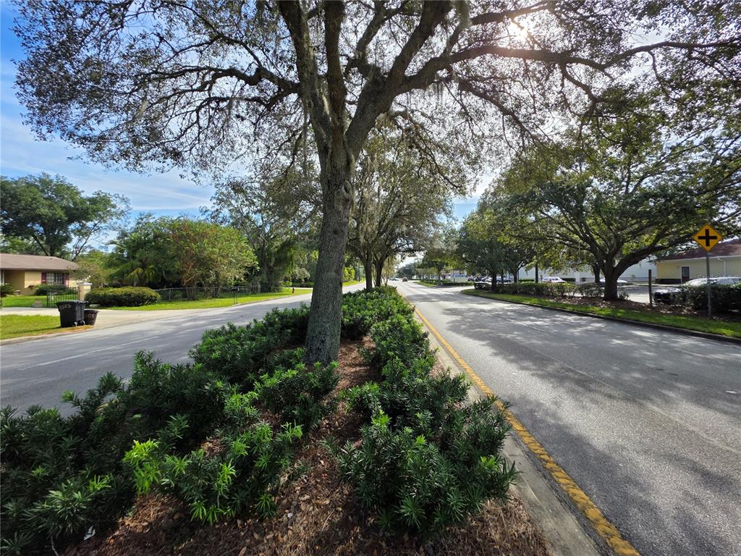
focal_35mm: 13
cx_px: 370
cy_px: 278
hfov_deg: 106.2
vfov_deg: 89.9
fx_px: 278
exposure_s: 1/1318
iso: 40
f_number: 1.9
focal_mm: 2.2
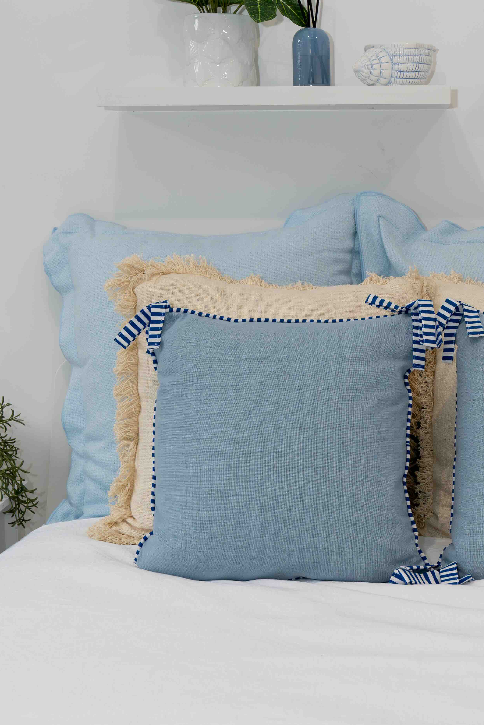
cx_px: 411
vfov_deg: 31.3
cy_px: 265
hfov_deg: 20.9
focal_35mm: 64
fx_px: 1291
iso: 1250
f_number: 5
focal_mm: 34
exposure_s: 1/160
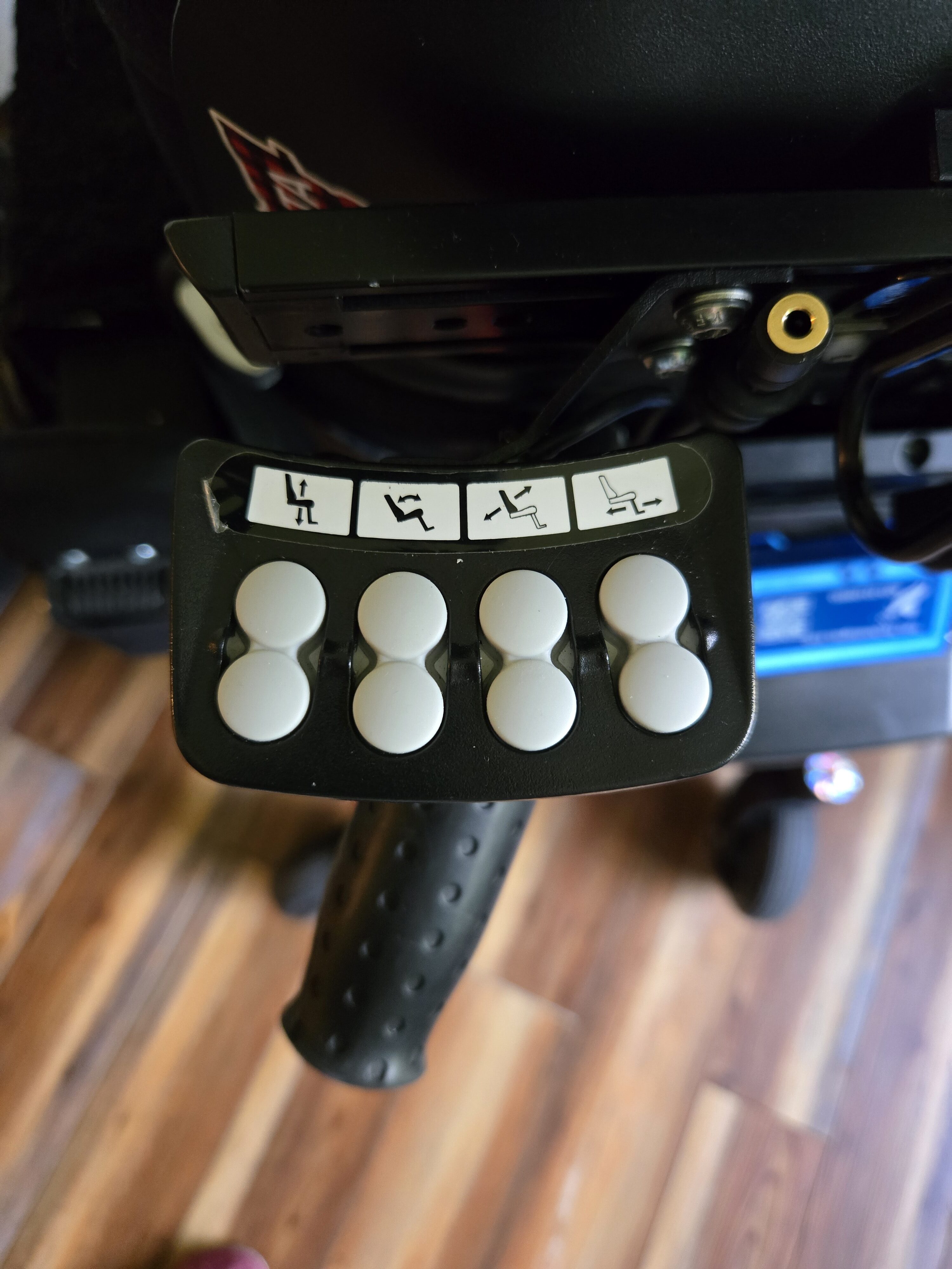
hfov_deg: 58.9
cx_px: 476
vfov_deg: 73.9
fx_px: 843
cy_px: 634
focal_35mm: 23
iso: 1000
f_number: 1.8
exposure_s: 1/60
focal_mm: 5.4
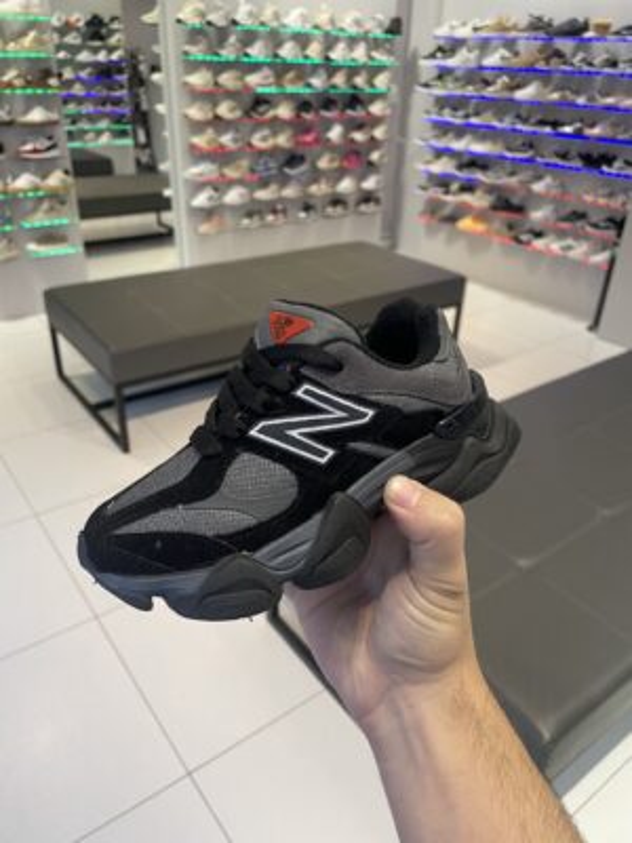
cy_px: 422
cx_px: 316
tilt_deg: -28.3
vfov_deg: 67.3
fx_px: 633
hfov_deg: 53.1
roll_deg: -1.0
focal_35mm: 26
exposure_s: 1/60
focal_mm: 4.2
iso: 80
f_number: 1.6
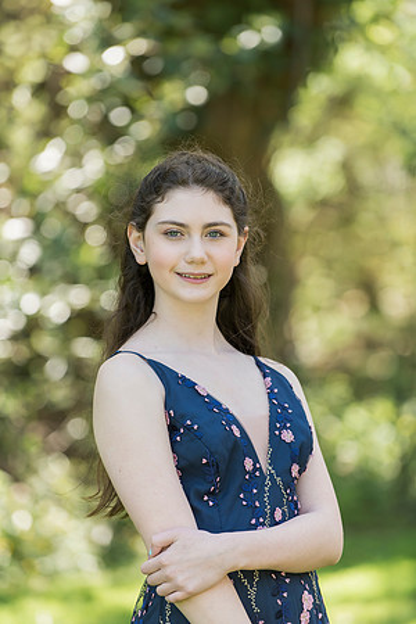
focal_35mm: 190
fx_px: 3293
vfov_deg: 10.8
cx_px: 208
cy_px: 312
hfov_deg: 7.2
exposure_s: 1/400
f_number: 4
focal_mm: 190
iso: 400
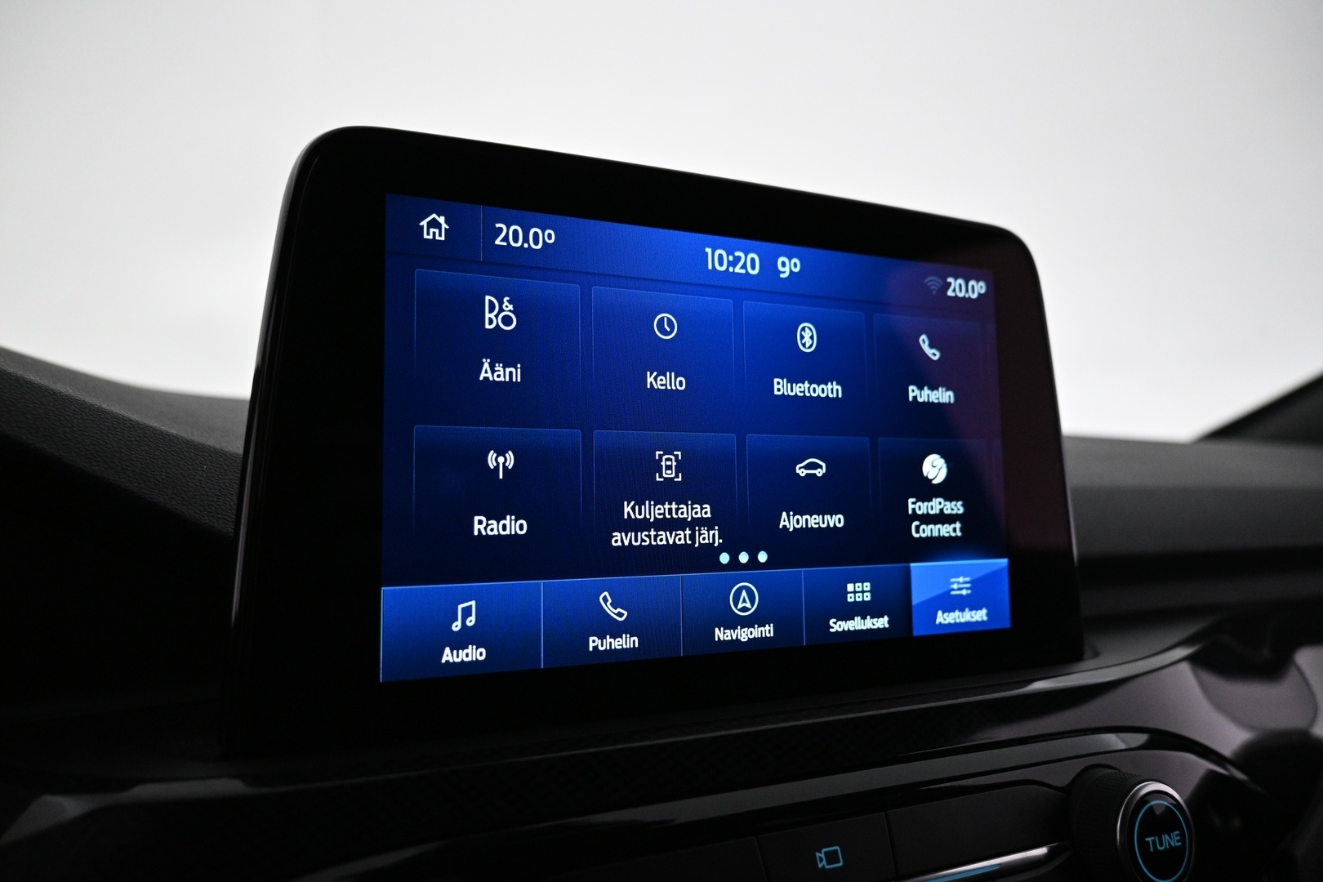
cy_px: 441
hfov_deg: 73.7
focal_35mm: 24
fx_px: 882
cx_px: 662
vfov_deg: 53.1
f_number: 3.5
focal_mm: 16
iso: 1600
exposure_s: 1/80
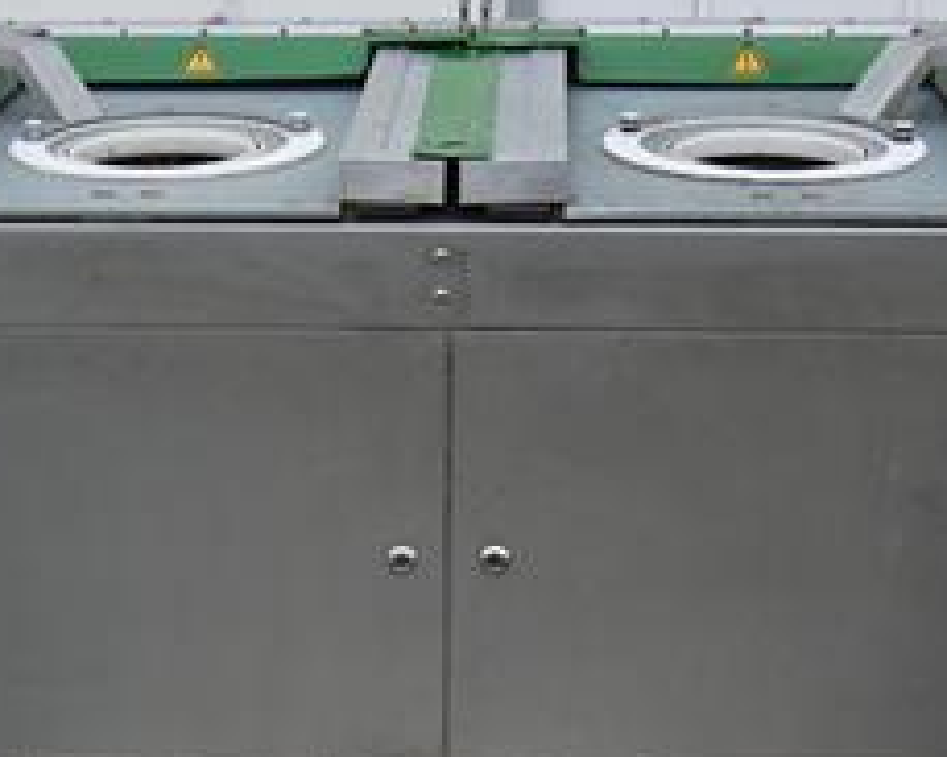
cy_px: 943
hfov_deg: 23.2
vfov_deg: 17.7
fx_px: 2297
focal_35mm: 82
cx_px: 339
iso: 100
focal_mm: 15
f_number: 4
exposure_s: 1/125
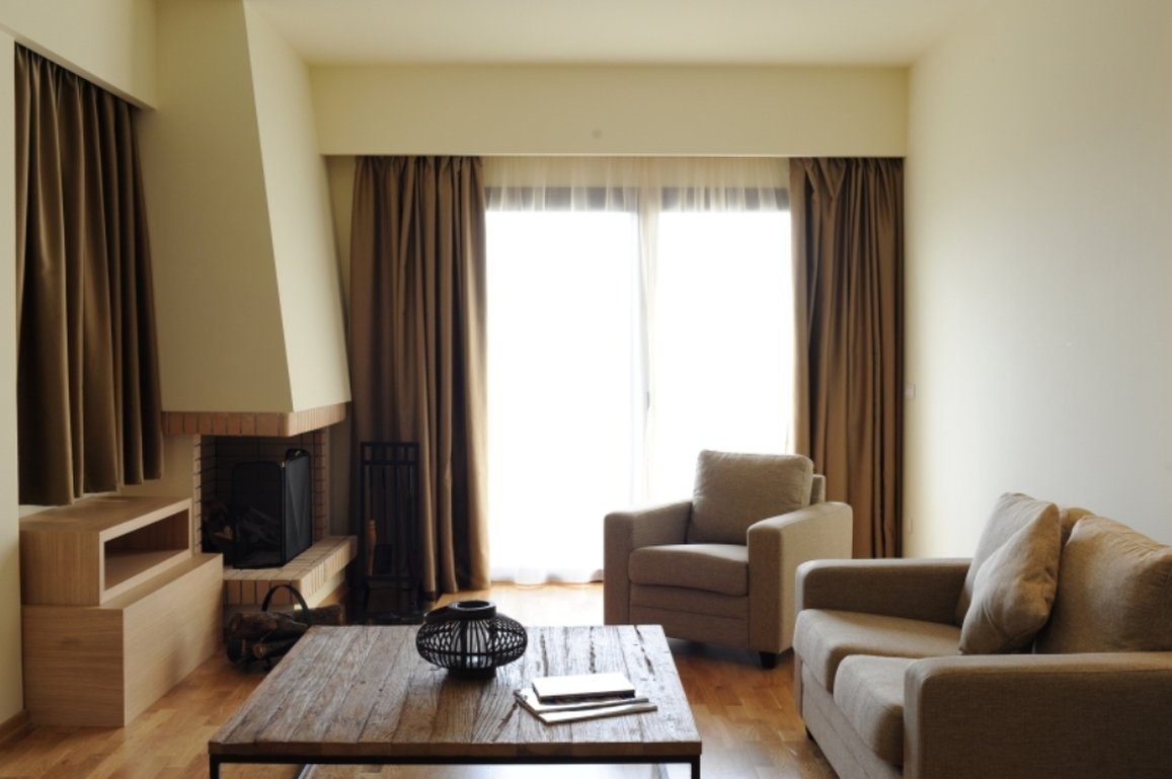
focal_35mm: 35
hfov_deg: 54.5
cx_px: 586
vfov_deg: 37.8
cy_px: 390
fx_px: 1138
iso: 500
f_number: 9
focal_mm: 35
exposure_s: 1/25
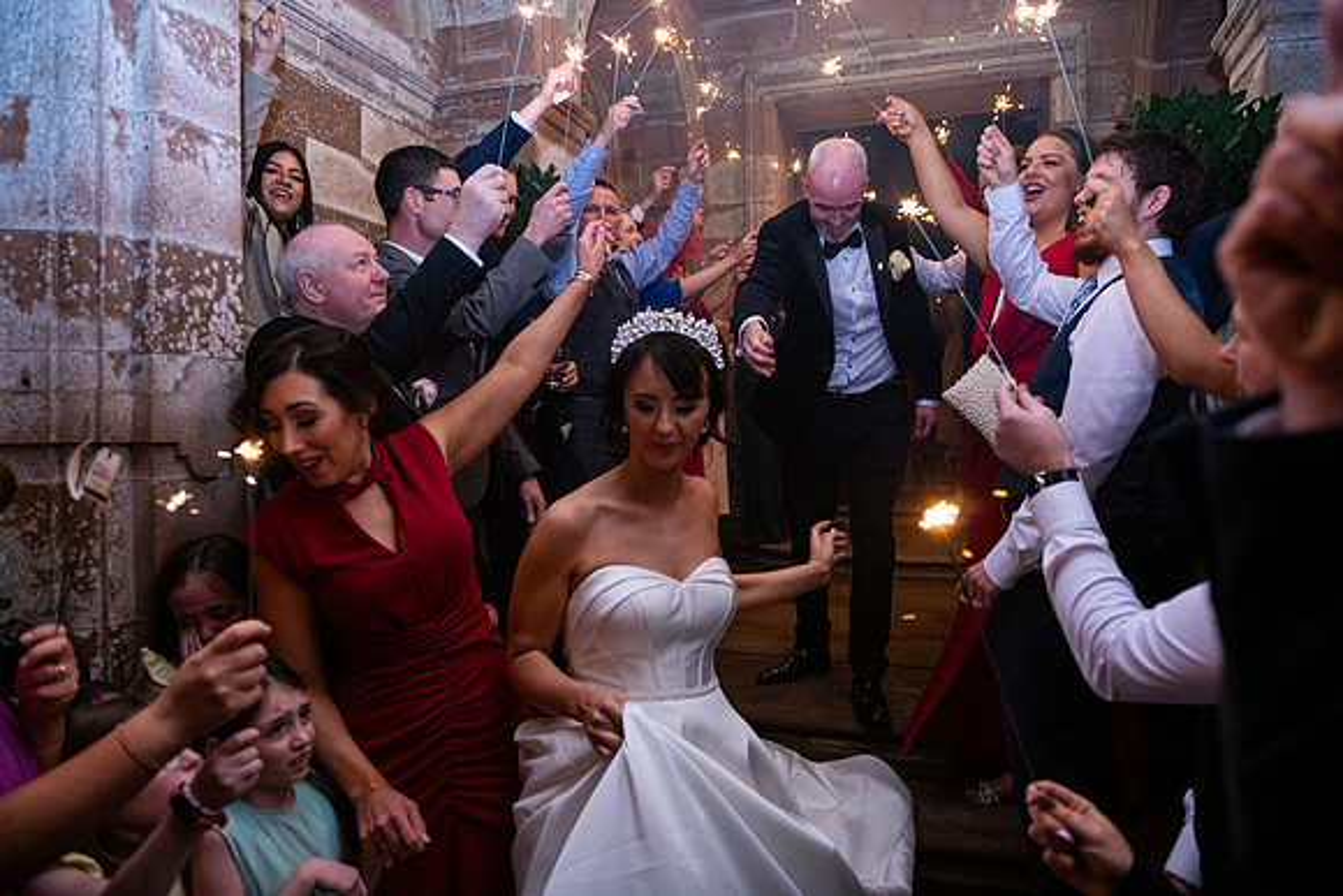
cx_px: 672
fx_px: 896
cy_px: 448
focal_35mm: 24
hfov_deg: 73.7
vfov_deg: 53.2
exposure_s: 1/160
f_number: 3.5
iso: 800
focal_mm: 24
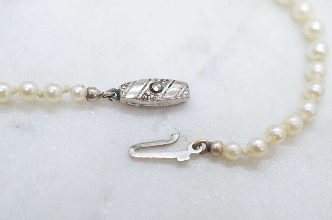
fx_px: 552
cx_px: 166
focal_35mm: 60
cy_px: 110
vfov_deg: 22.5
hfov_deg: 33.5
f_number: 6.3
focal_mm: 40
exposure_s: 1/800
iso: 4000
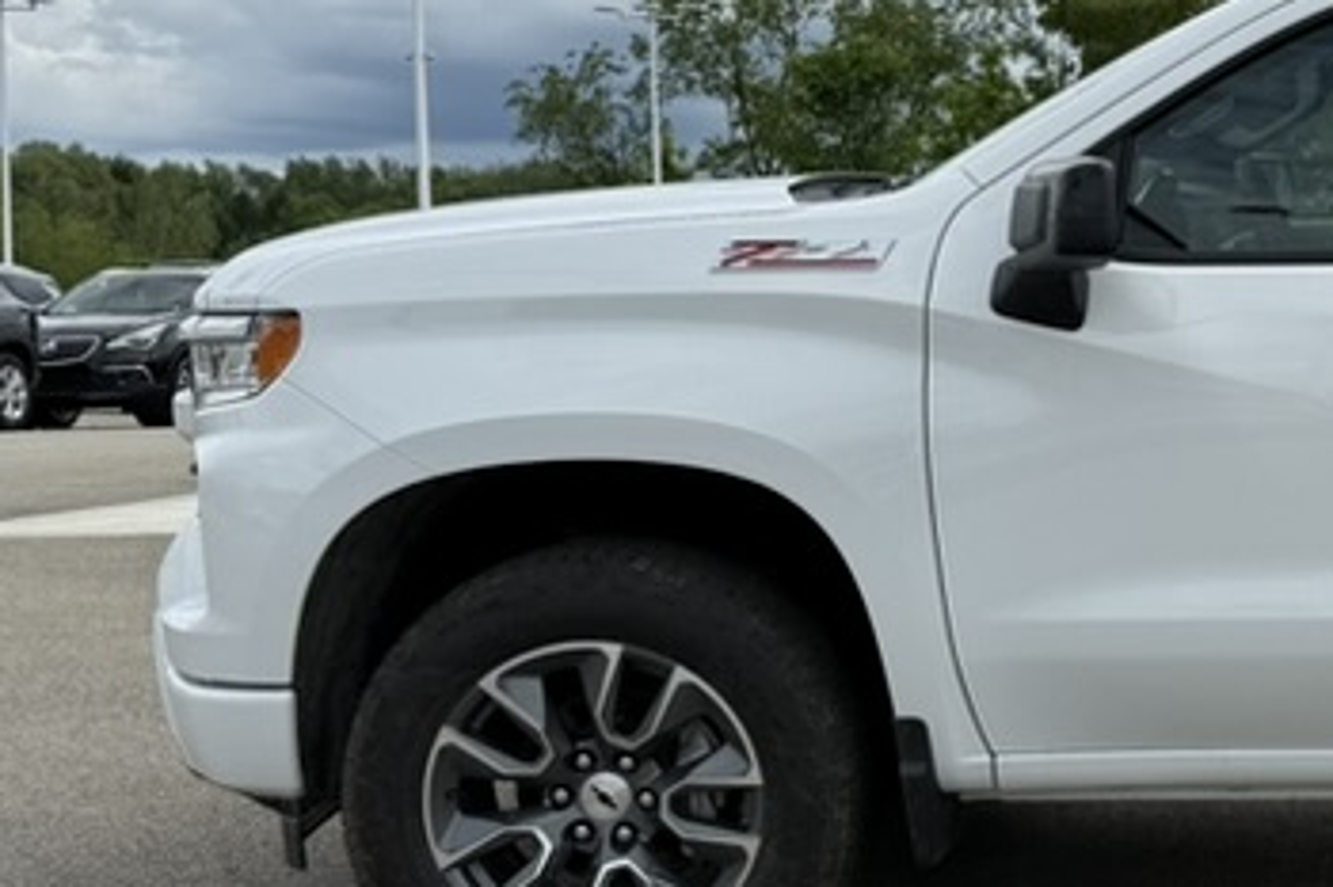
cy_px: 423
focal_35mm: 73
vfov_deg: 18.7
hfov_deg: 23.8
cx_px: 1813
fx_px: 2702
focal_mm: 6.76
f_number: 1.78
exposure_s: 1/7353
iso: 80
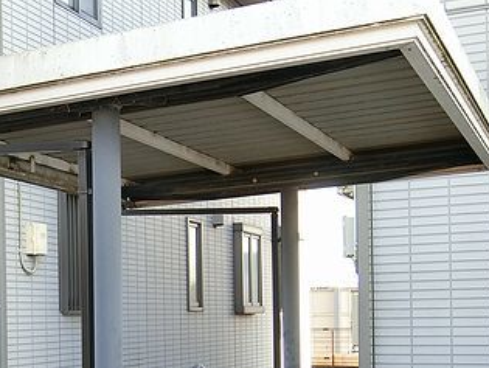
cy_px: 317
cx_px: 85
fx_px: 976
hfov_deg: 27.5
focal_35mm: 69
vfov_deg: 21.0
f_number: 3.4
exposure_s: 1/125
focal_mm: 7.2
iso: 160
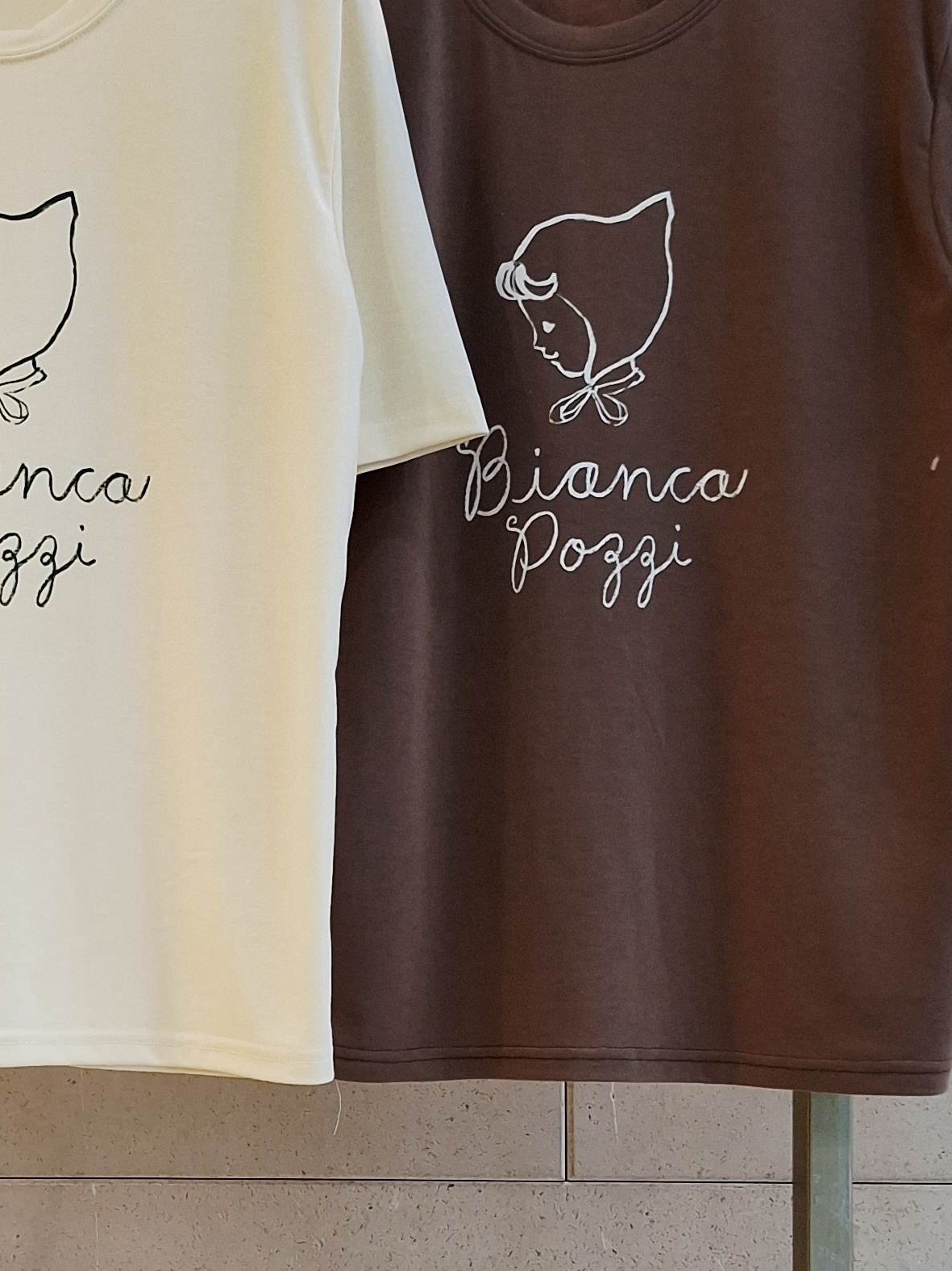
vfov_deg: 29.9
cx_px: -14
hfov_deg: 22.0
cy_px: 930
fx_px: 2347
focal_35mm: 64
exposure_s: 1/120
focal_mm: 5.23
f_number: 1.8
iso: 200
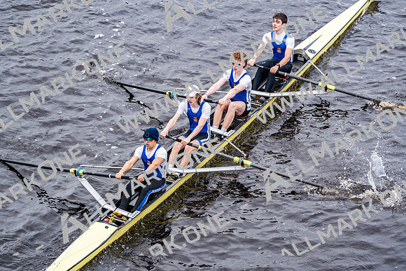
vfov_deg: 6.9
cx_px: 203
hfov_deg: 10.3
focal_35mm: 200
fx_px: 2256
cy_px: 136
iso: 400
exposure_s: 1/2000
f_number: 2.8
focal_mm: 200
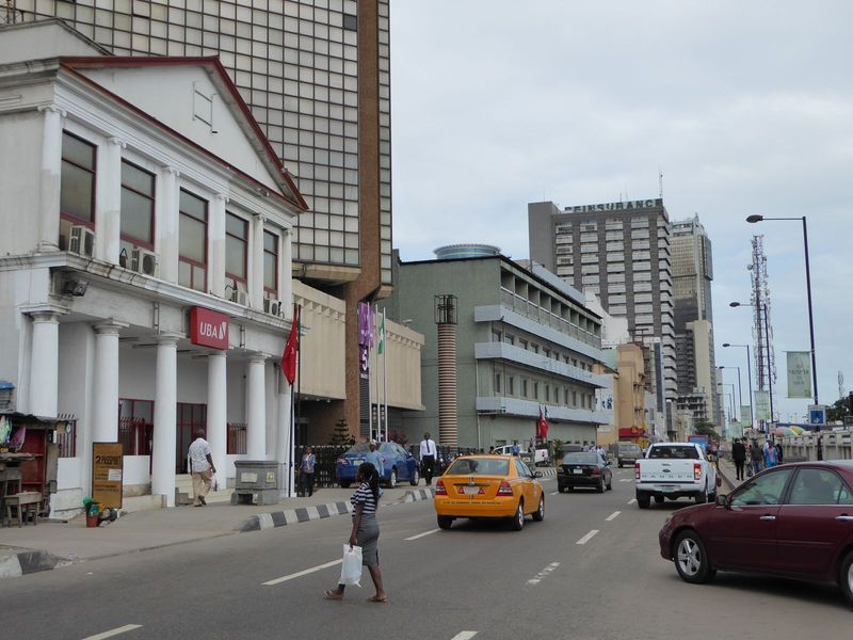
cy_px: 320
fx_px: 1035
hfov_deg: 44.8
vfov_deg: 34.3
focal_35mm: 42
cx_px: 426
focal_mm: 7.2
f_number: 3.8
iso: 125
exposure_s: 1/500
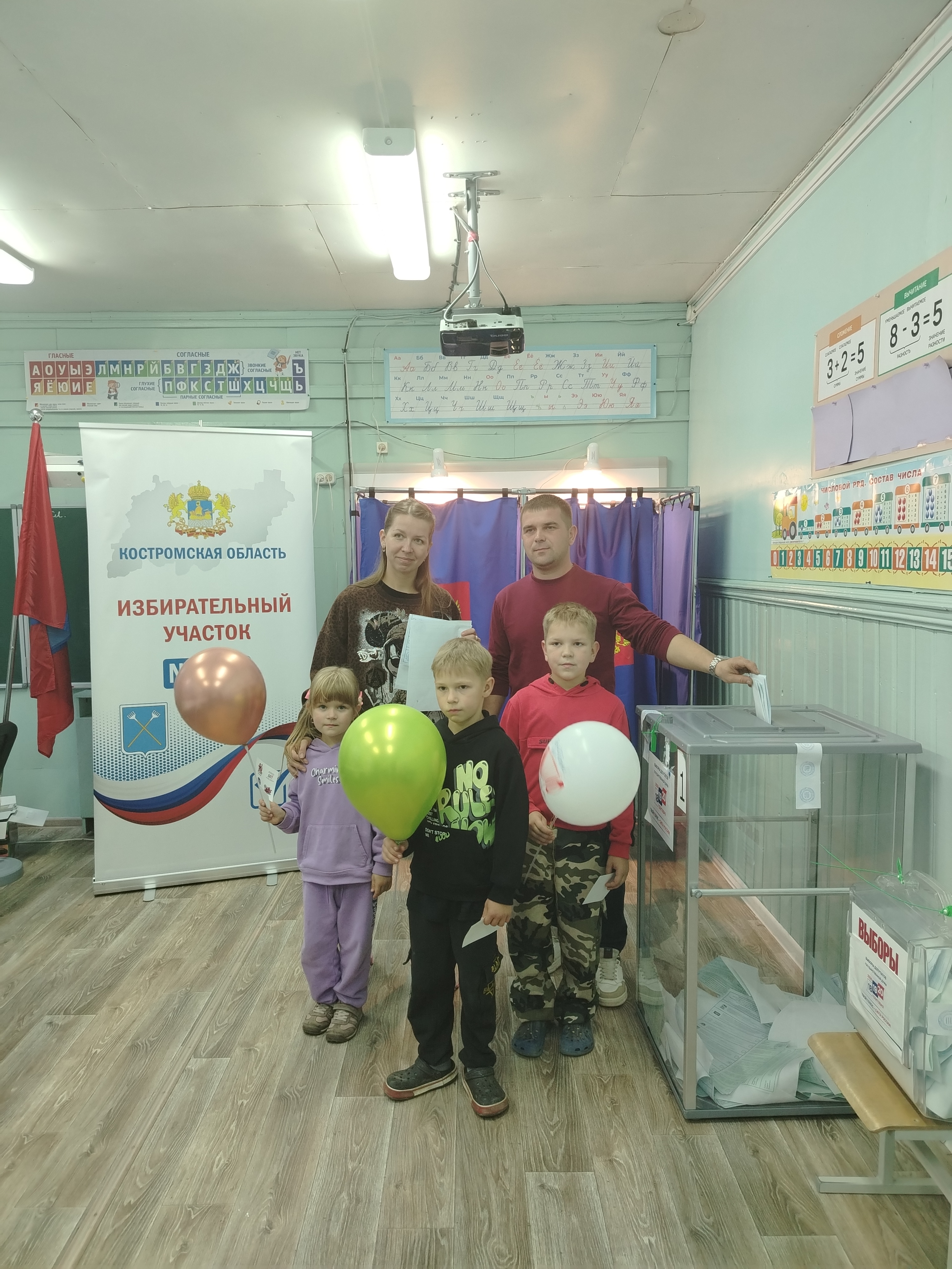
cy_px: 634
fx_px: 880
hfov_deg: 56.8
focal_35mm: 24
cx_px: 476
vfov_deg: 71.6
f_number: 1.75
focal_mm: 5.25
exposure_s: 1/33.3
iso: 634
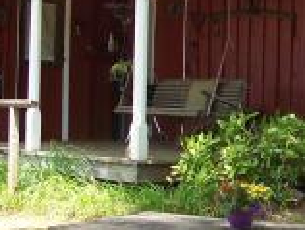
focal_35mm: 132
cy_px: -6
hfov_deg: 14.8
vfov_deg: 11.1
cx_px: 239
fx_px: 1165
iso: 67
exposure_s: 1/160
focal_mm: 5.85
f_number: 2.8
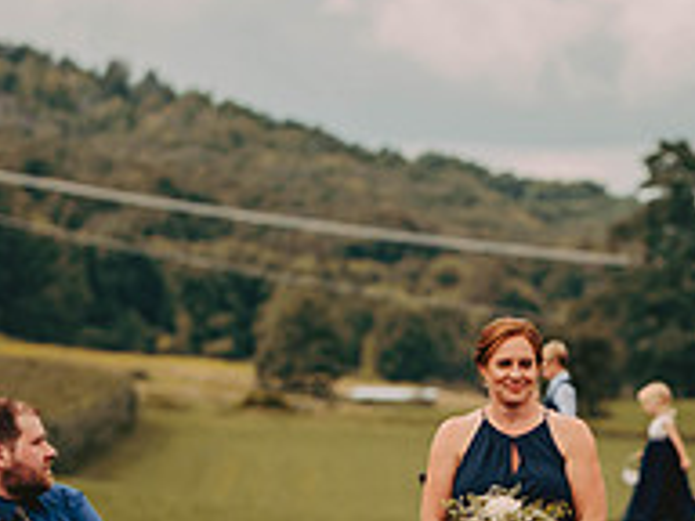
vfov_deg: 4.4
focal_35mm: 337
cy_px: 530
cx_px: 496
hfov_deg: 5.9
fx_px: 6766
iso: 200
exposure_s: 1/1250
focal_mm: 116
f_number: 2.8
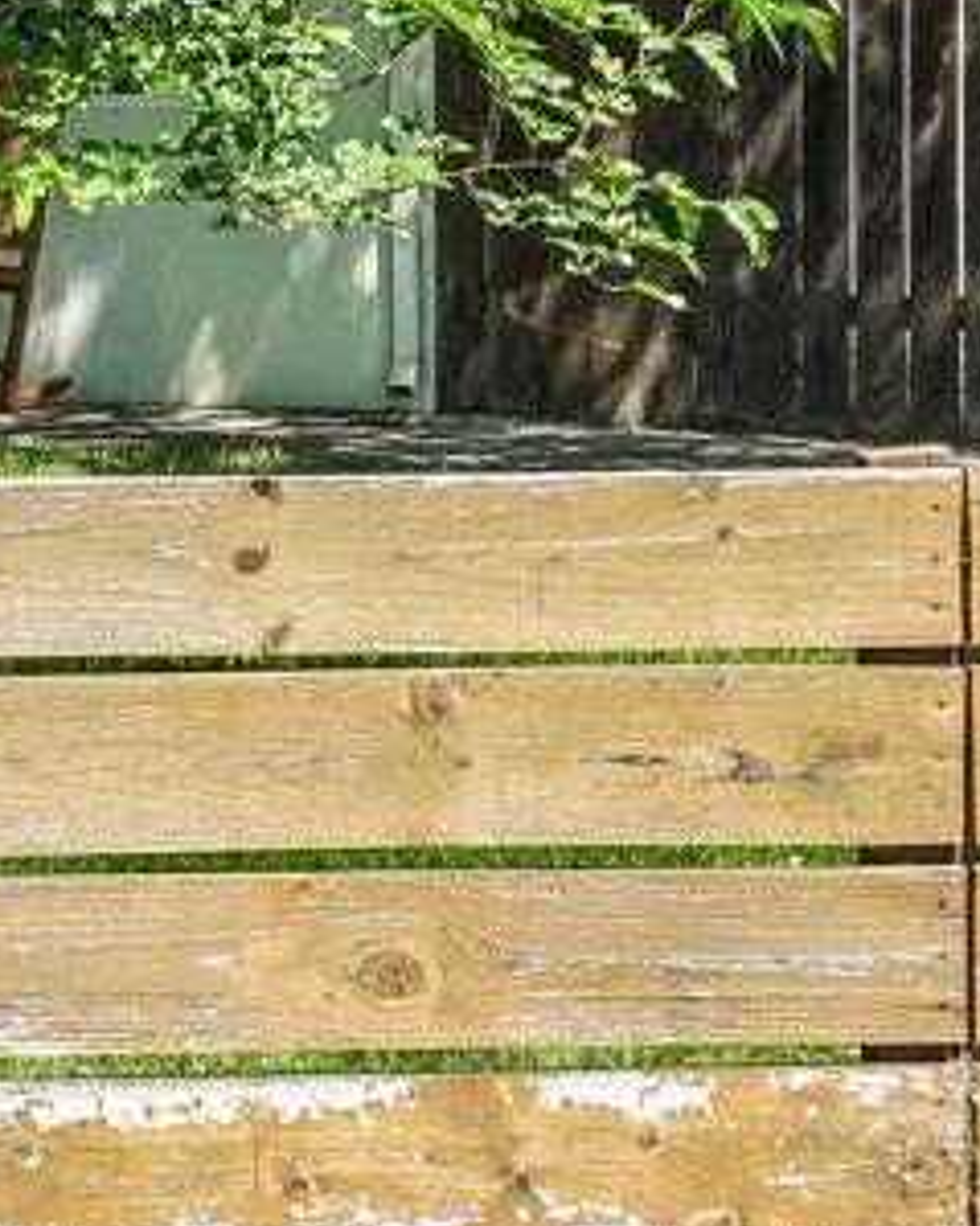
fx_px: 5804
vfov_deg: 11.9
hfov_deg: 9.3
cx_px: -578
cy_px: 23
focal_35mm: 160
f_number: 9
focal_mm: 34
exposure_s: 1/200
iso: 400
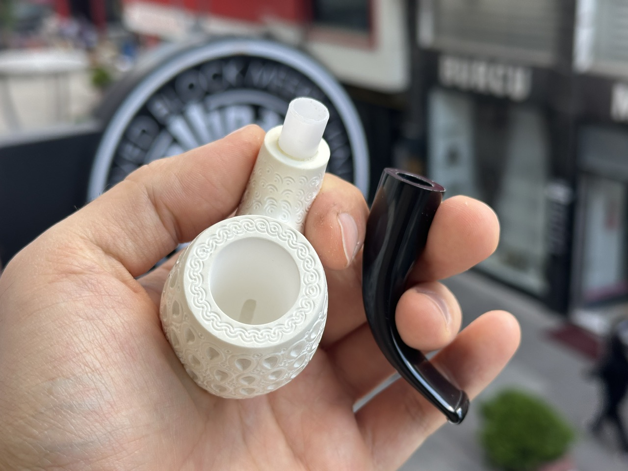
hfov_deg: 39.7
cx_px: 314
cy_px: 236
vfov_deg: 30.3
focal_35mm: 48
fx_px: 871
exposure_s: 1/601
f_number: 1.78
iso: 64
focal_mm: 6.86
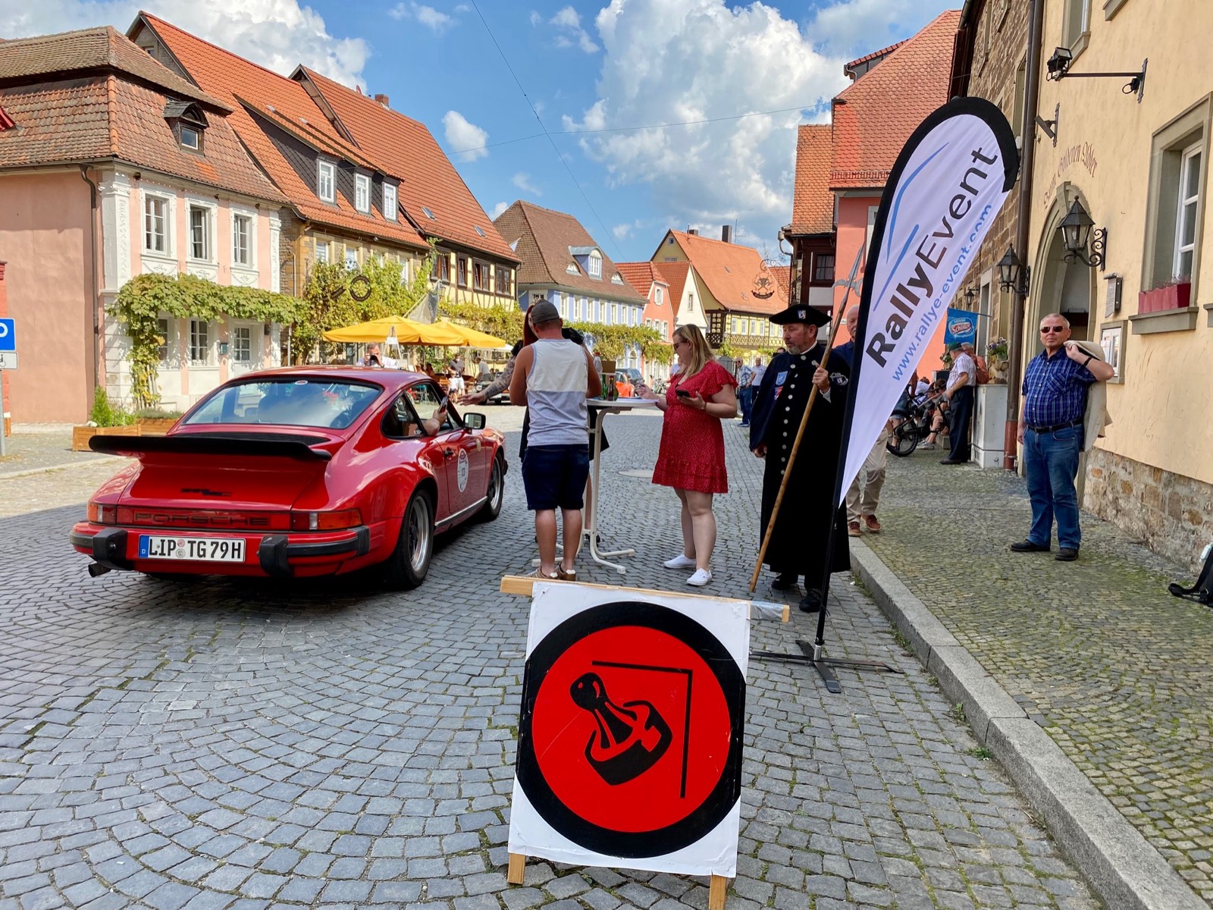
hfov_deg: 67.3
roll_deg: -1.9
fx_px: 911
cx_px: 606
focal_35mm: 26
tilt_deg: -3.3
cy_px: 455
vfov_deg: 53.1
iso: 32
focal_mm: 4.25
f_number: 1.8
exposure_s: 1/1565
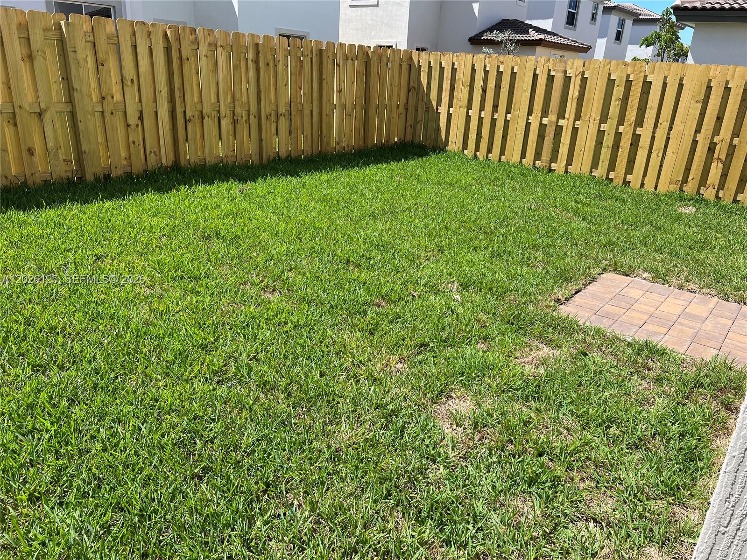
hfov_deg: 67.3
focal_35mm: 26
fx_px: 561
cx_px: 374
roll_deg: -3.6
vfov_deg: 53.1
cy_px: 280
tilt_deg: -20.5
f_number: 1.5
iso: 50
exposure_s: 1/2994
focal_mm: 5.7
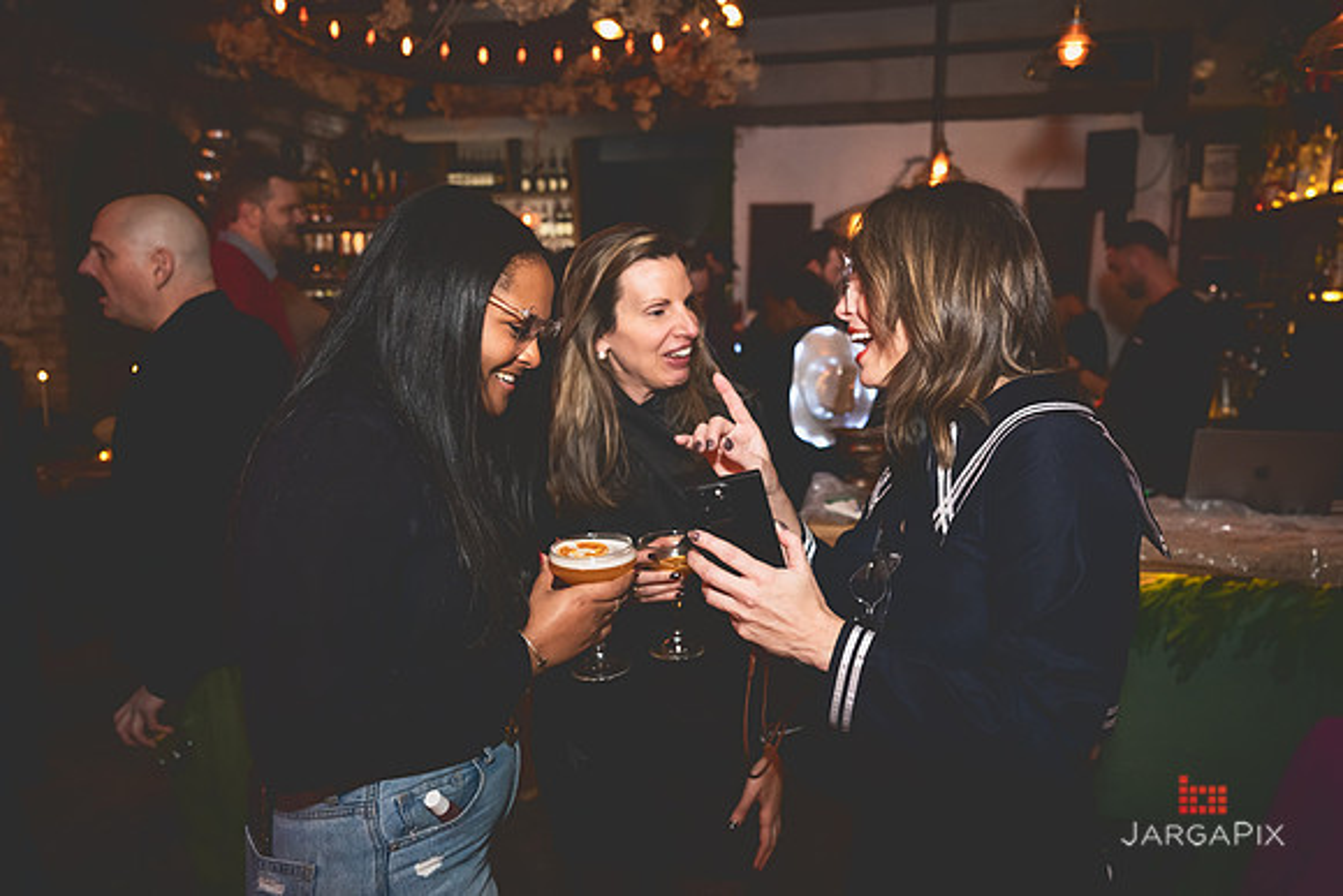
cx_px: 672
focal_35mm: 25
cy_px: 448
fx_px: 919
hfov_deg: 72.3
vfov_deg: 52.0
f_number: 3.2
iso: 3200
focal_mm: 24
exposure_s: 1/100
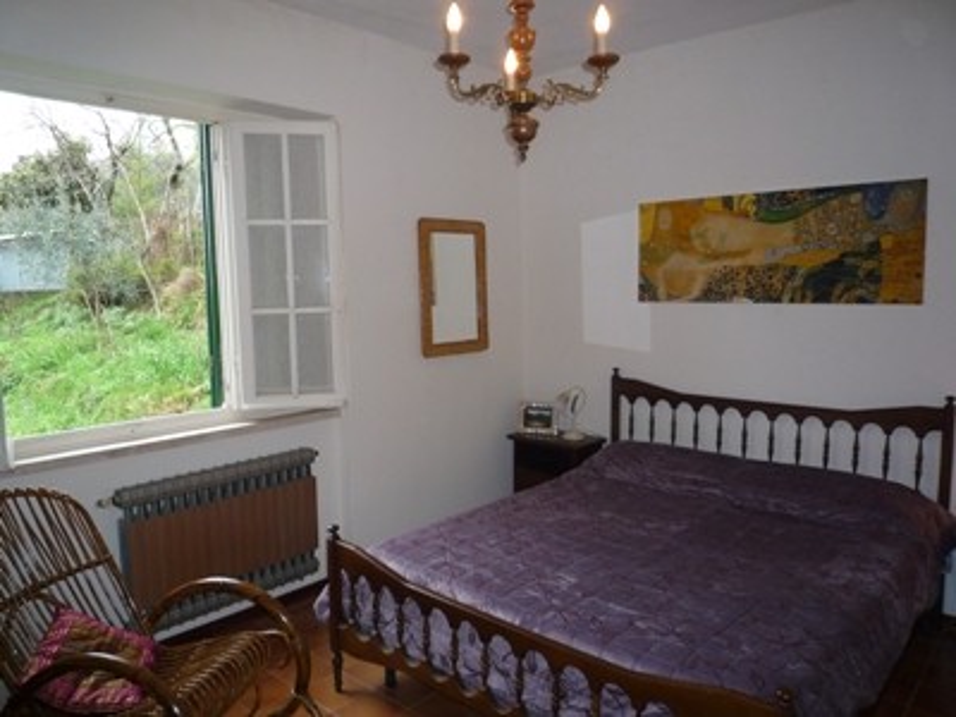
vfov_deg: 54.9
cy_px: 358
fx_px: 690
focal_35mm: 25
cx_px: 478
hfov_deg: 69.4
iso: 125
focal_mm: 4.4
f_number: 2.8
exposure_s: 1/30
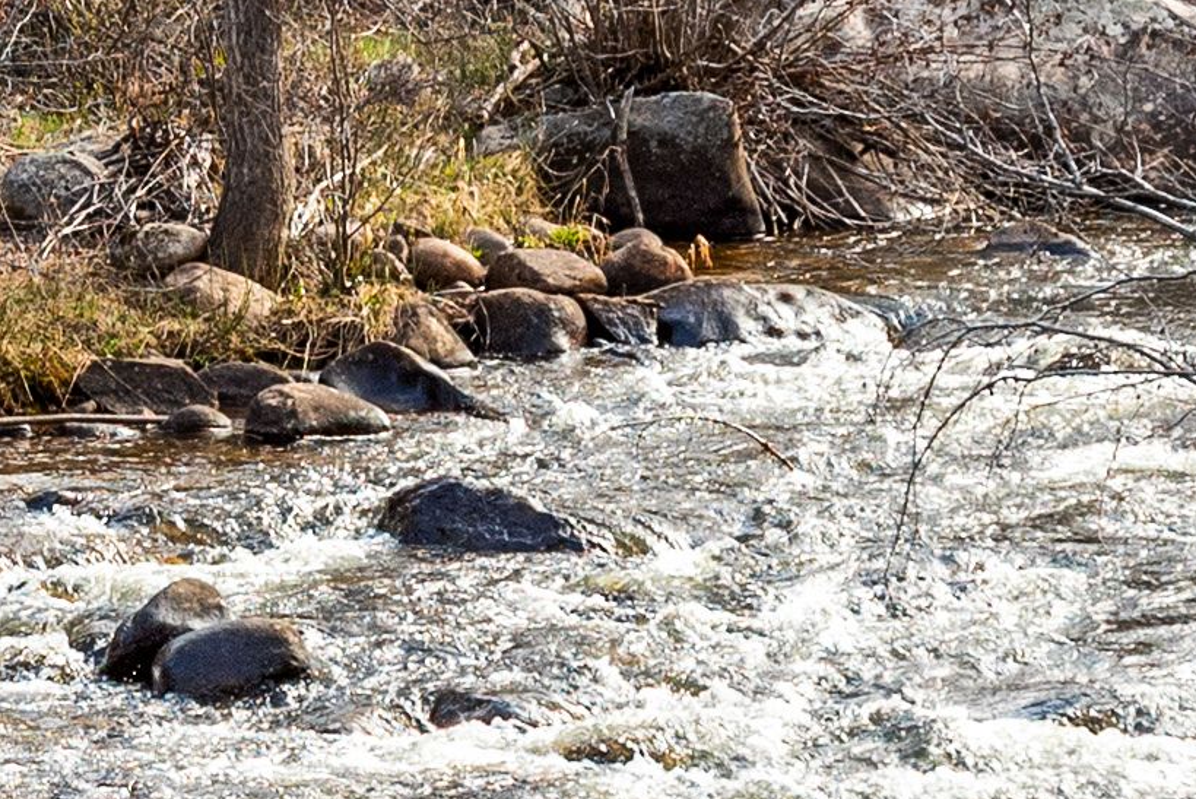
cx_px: -1
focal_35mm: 257
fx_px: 8542
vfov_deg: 5.3
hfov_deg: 8.0
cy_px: -444
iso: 400
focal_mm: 35
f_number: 7.1
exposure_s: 1/160
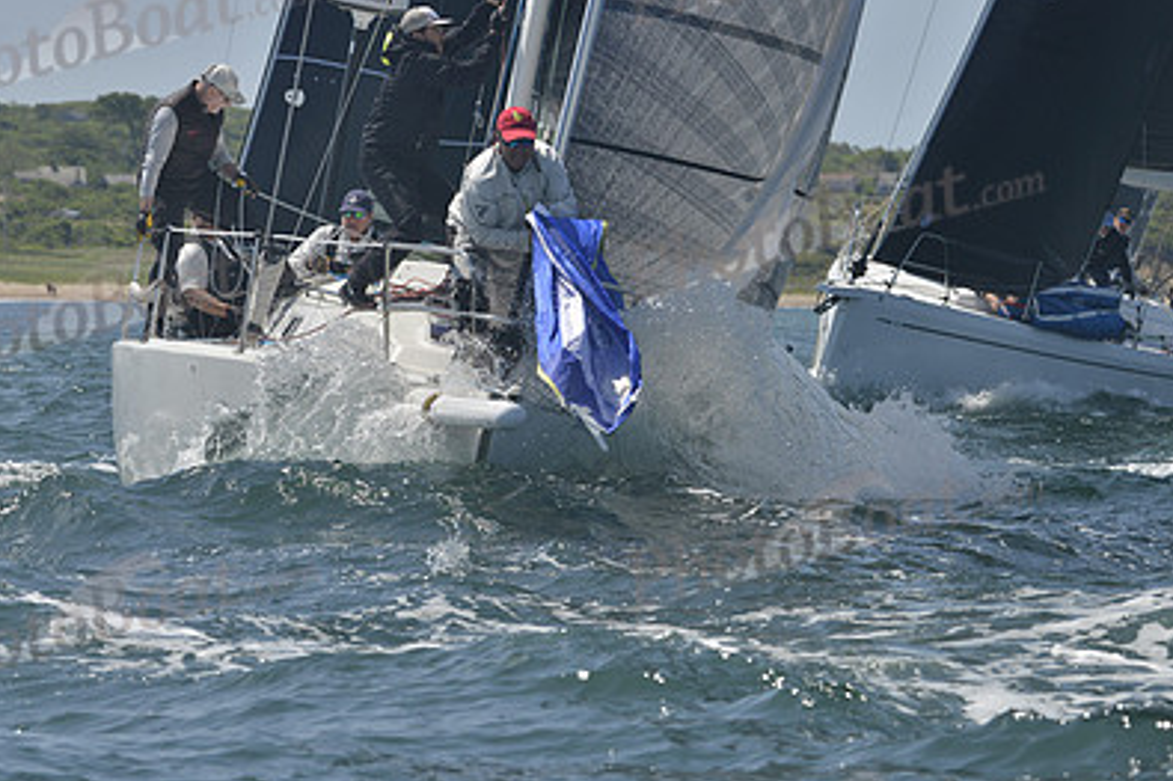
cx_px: 475
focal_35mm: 294
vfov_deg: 4.7
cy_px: 420
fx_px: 9575
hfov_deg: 7.0
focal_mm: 200
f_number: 10
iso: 280
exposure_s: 1/800
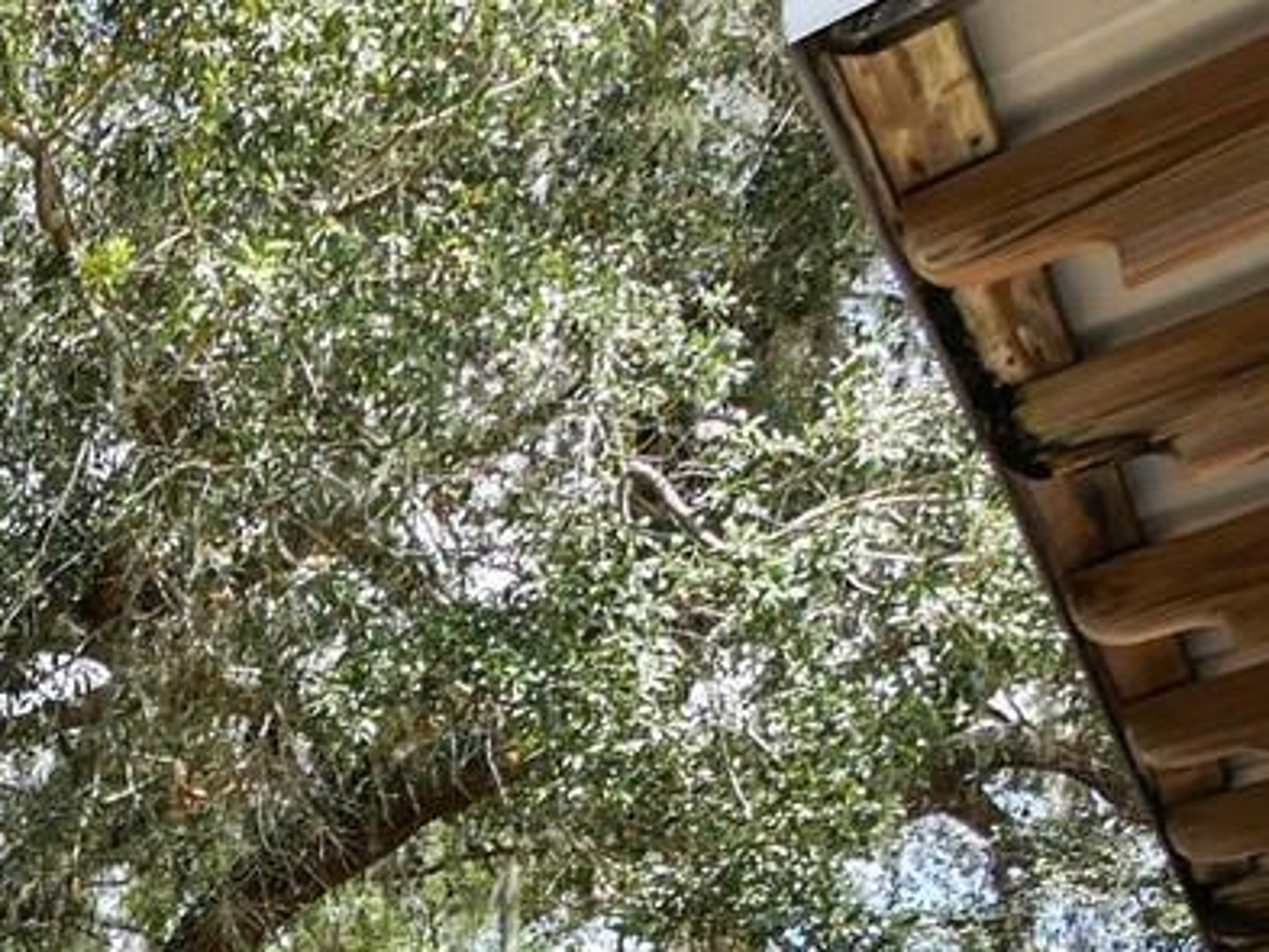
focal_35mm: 57
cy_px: 1678
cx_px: -617
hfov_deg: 25.6
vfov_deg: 19.6
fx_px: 2090
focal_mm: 7
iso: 200
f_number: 8
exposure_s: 1/400
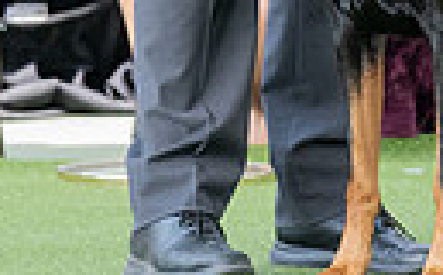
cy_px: -325
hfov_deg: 3.1
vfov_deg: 1.9
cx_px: 395
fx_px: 8168
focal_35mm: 678
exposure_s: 1/1000
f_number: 5
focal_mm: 144
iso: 5000
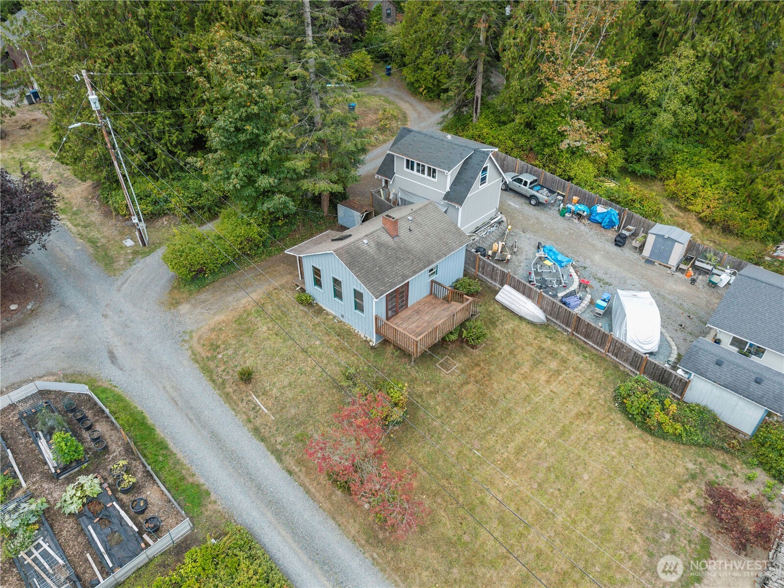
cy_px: 294
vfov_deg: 56.8
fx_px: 544
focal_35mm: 24
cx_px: 392
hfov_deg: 71.6
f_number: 1.8
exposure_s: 1/500
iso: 110
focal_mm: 8.67
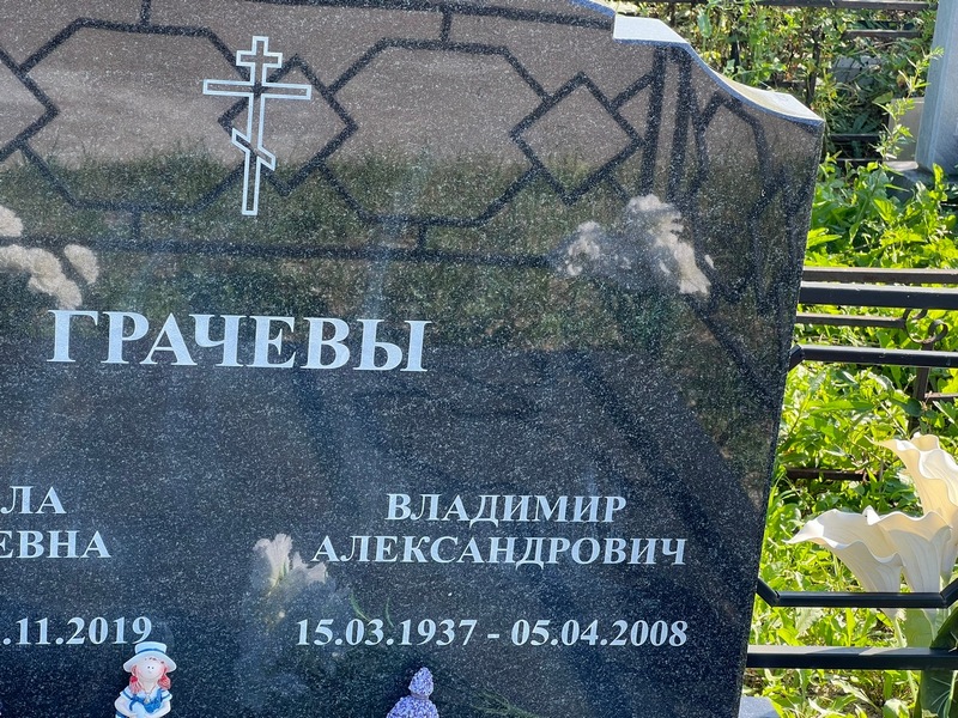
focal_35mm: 77
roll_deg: -4.7
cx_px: 479
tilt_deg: -20.2
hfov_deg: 25.3
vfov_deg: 19.1
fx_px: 2131
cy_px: 359
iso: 32
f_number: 2.8
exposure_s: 1/106
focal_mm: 9
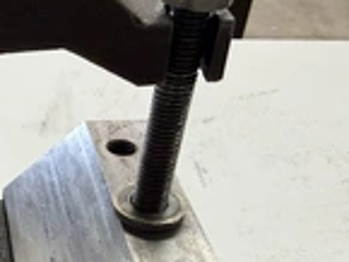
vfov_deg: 21.4
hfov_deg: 27.8
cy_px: 274
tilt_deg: -40.3
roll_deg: +0.1
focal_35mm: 66
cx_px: 10
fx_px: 666
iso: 250
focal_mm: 2.22
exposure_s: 1/120
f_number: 2.2
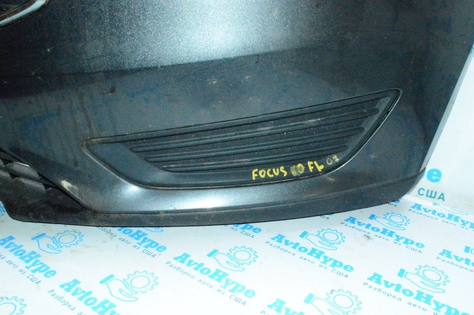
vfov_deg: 43.5
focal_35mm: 30
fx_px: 395
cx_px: 237
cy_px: 158
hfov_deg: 62.0
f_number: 22
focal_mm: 20
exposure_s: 1/60
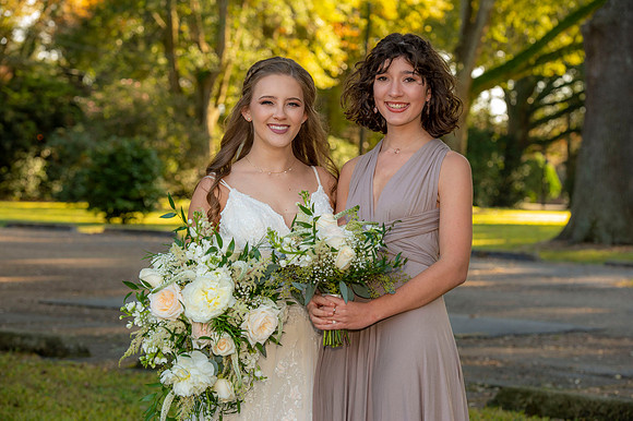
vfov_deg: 12.4
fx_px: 1933
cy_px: 210
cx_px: 316
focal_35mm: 110
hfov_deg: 18.6
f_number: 6.3
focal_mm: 110
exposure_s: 1/320
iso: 1250
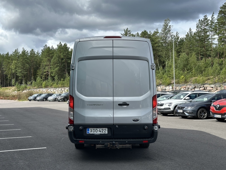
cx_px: 113
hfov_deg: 39.7
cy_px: 85
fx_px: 313
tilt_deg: +1.0
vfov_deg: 30.3
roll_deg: +1.5
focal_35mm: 48
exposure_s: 1/1395
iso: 64
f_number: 1.78
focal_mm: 6.86
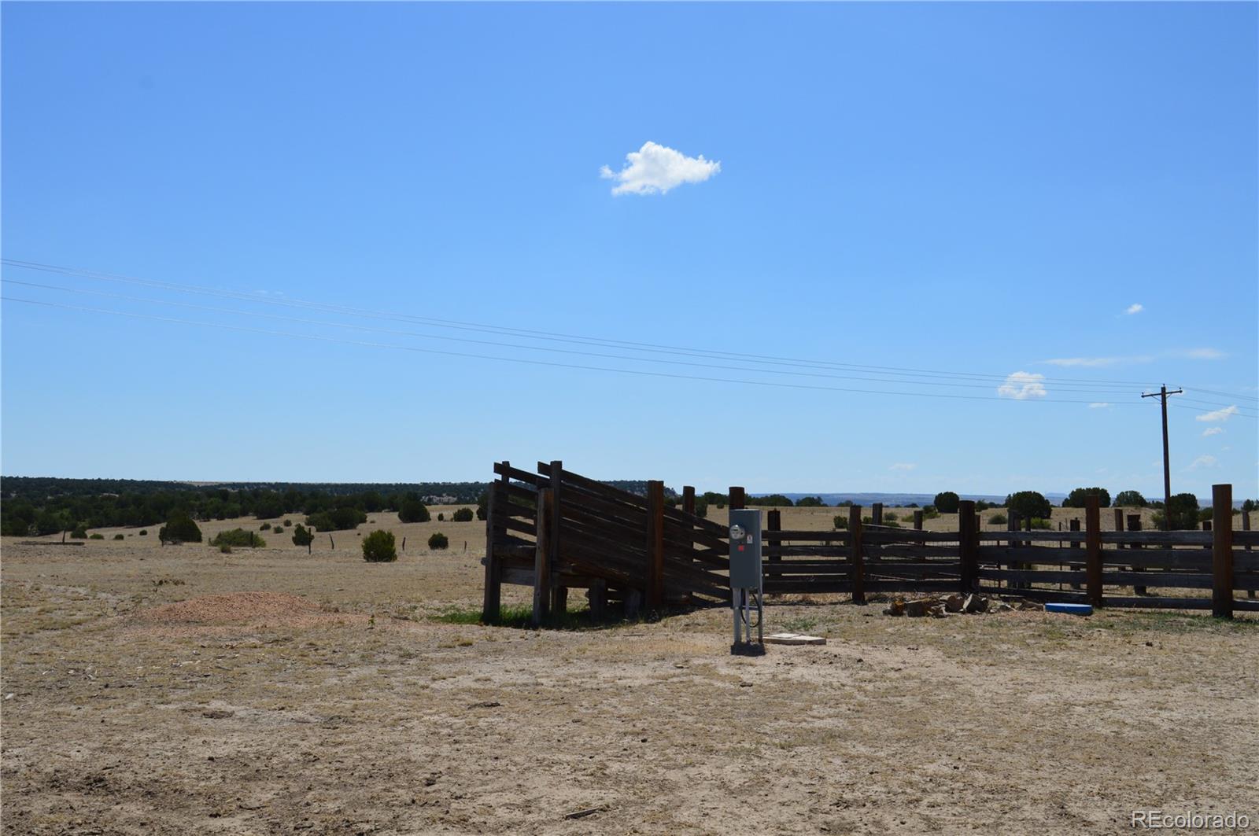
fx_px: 1258
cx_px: 630
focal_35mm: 36
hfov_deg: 53.2
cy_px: 418
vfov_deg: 36.8
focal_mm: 24
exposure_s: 1/500
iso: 220
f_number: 11
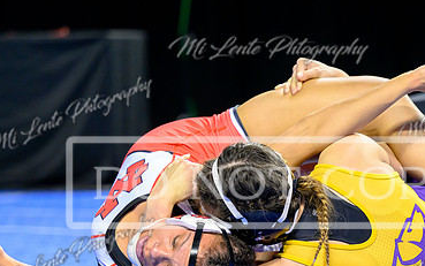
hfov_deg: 8.0
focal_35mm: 261
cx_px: 297
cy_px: 246
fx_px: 3024
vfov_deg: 5.0
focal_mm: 130
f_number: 2.8
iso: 3200
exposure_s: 1/1000
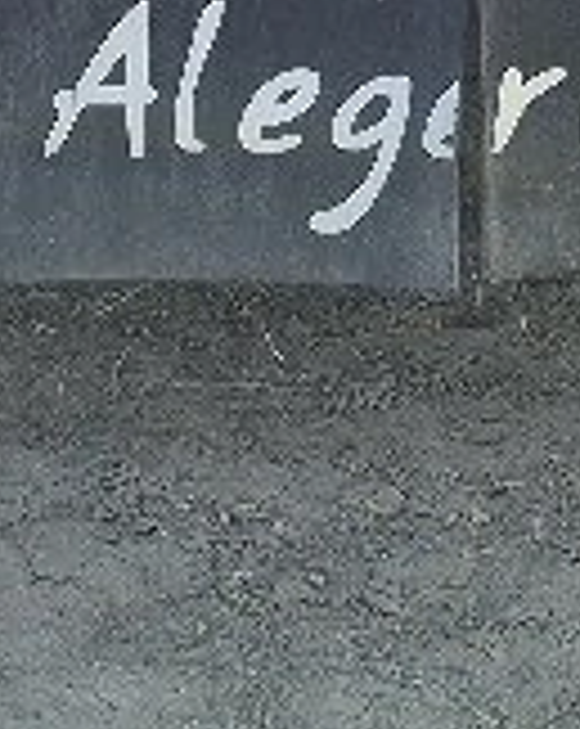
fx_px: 2991
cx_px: 432
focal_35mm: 139
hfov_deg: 11.1
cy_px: -45
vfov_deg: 13.6
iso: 25
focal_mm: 5.4
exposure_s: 1/588
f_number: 1.8
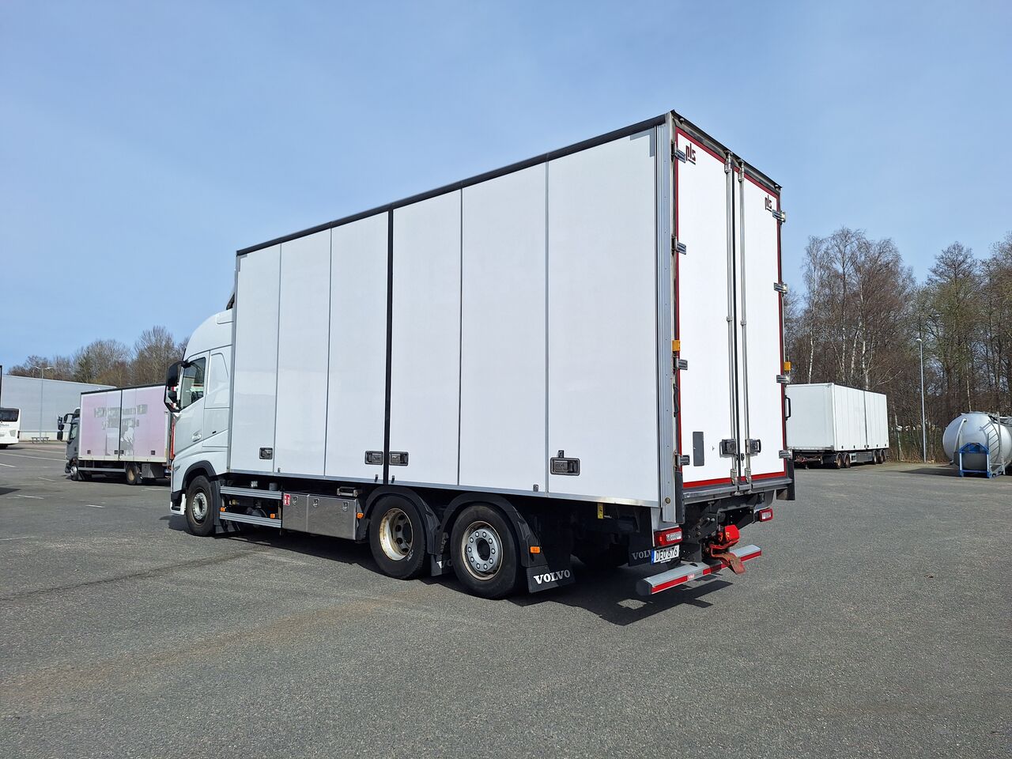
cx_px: 506
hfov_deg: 73.9
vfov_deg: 58.9
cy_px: 380
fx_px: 672
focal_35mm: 23
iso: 40
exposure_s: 1/3876
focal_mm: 5.54
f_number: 1.8
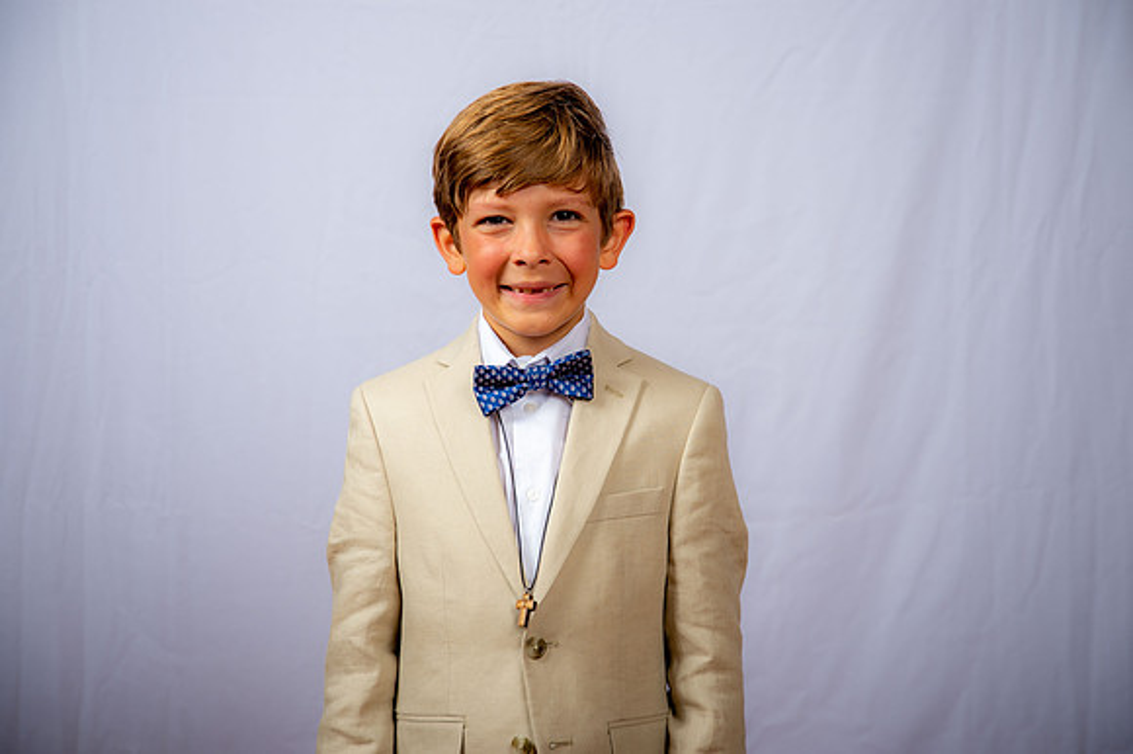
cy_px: 377
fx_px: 2265
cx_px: 566
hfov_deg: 28.1
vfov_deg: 18.9
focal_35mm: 72
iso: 250
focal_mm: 72
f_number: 6.3
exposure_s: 1/160
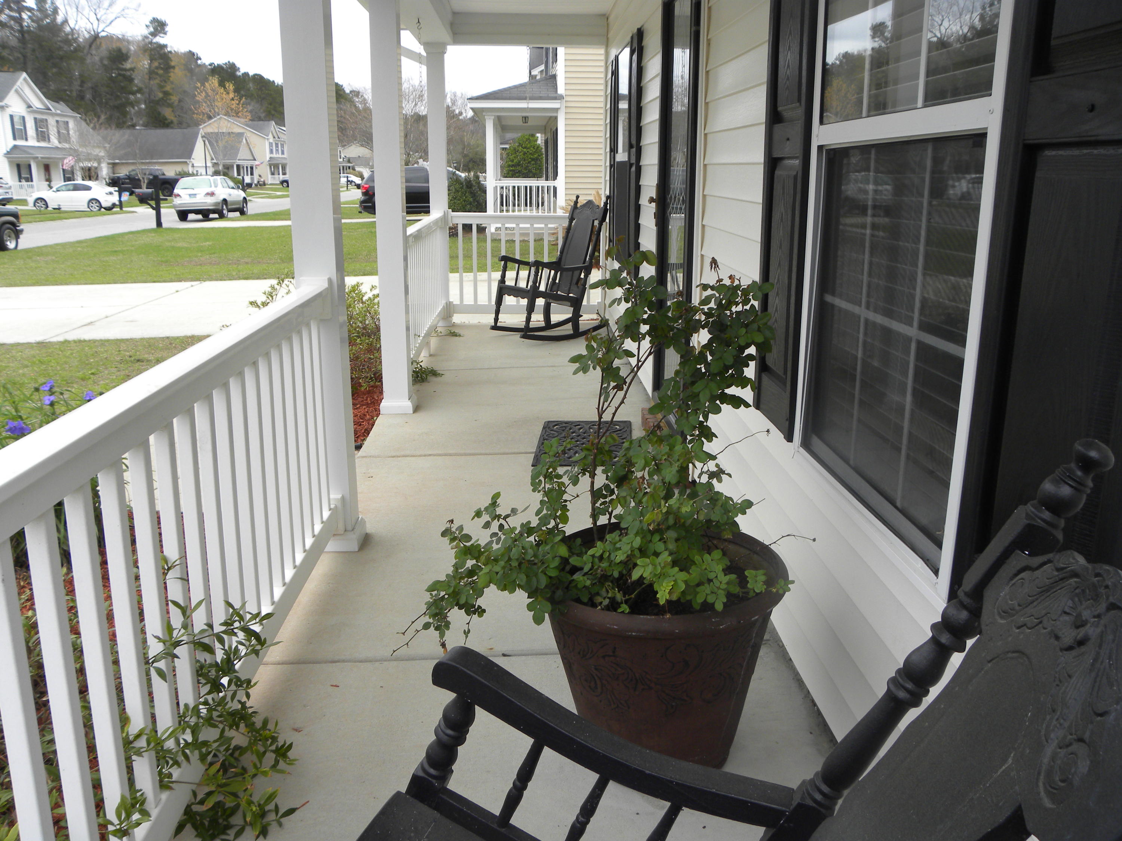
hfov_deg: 61.7
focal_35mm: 29
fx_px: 940
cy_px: 420
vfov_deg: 48.2
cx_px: 561
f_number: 4
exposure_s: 1/115
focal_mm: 5.2
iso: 64
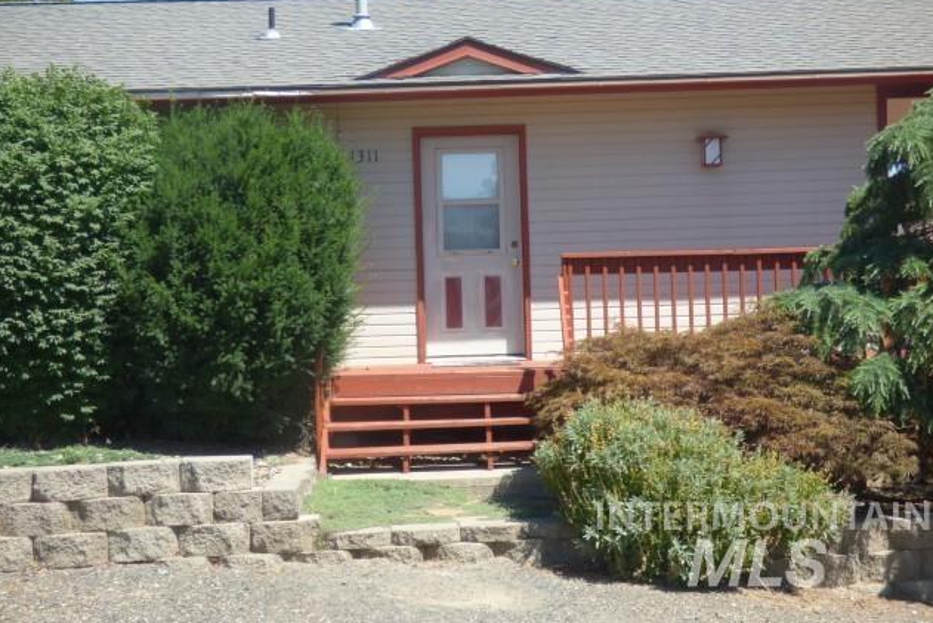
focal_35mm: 58
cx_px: 464
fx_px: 1503
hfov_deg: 34.5
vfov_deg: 23.4
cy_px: 315
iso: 100
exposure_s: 1/500
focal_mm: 9.92
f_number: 4
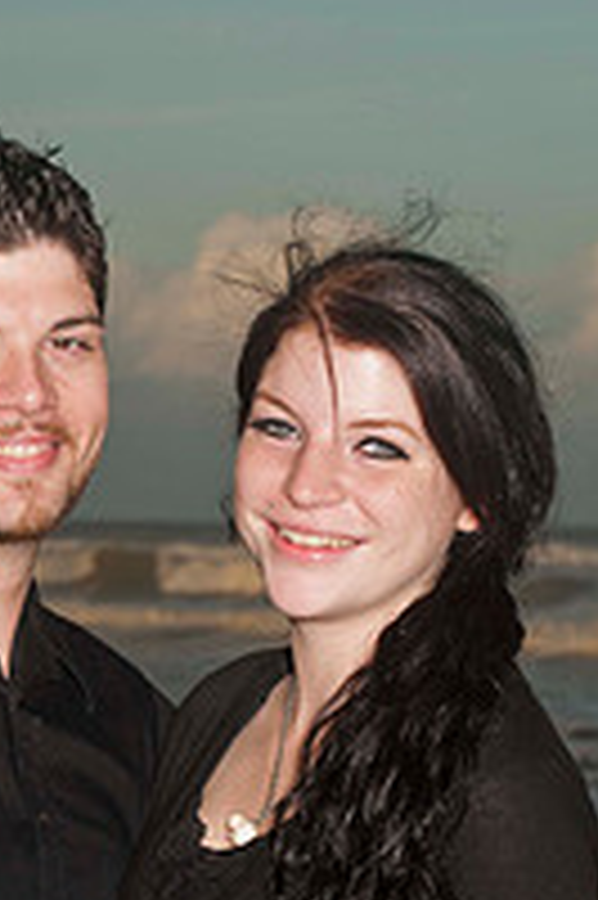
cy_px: 860
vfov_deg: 10.4
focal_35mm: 196
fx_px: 4892
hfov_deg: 7.0
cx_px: 169
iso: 100
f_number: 6.3
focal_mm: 58
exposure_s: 1/160
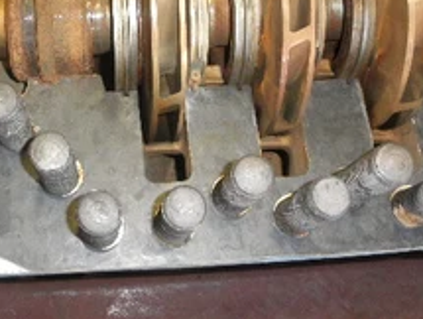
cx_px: 110
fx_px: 636
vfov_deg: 27.1
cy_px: 28
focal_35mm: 52
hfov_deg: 36.0
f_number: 3
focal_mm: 5
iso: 200
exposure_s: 1/30
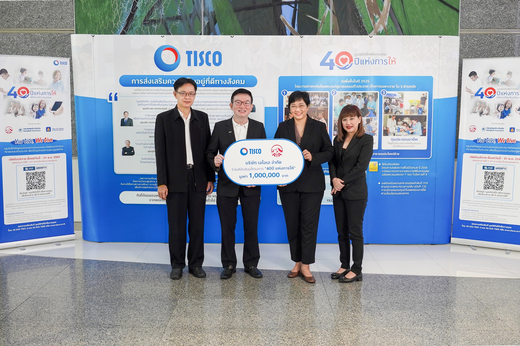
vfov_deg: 35.9
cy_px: 173
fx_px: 534
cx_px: 260
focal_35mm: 37
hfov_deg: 51.9
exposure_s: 1/100
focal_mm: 25
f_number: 3.2
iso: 800
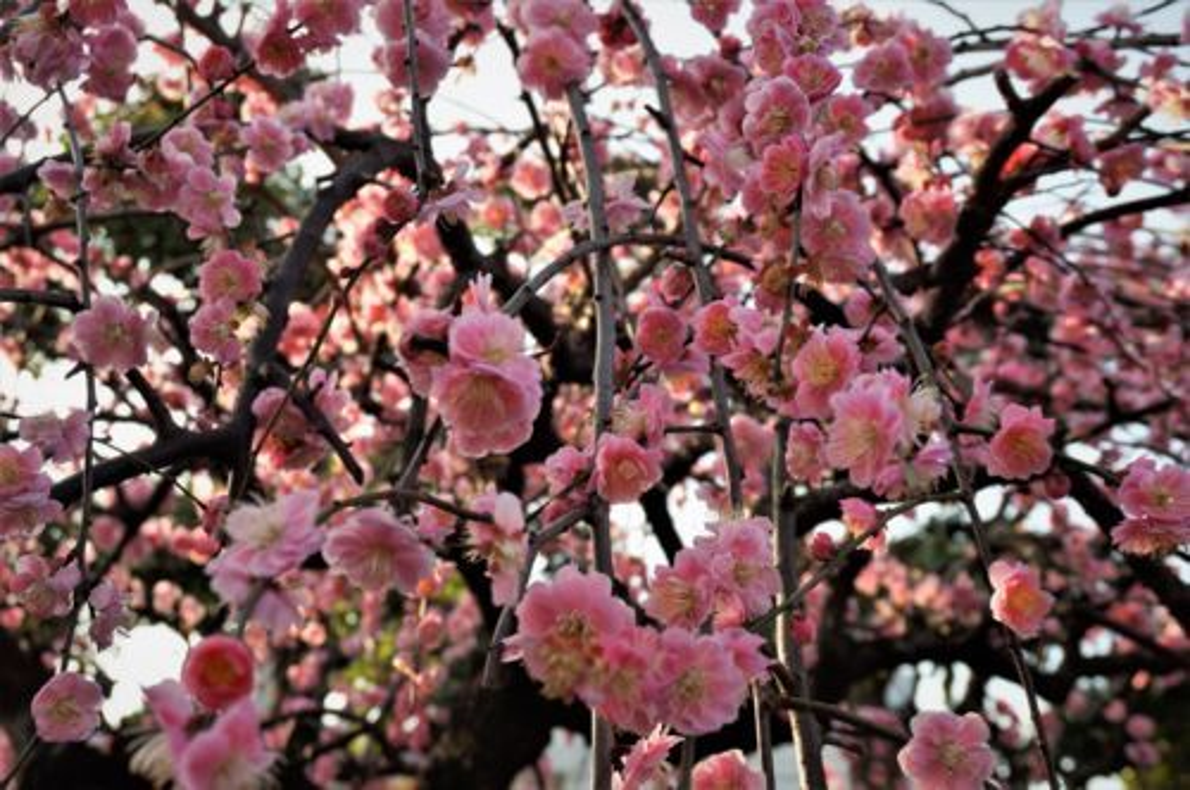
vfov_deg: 31.8
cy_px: 395
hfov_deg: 46.5
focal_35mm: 42
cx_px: 595
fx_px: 1387
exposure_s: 1/320
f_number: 7.1
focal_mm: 28
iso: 200
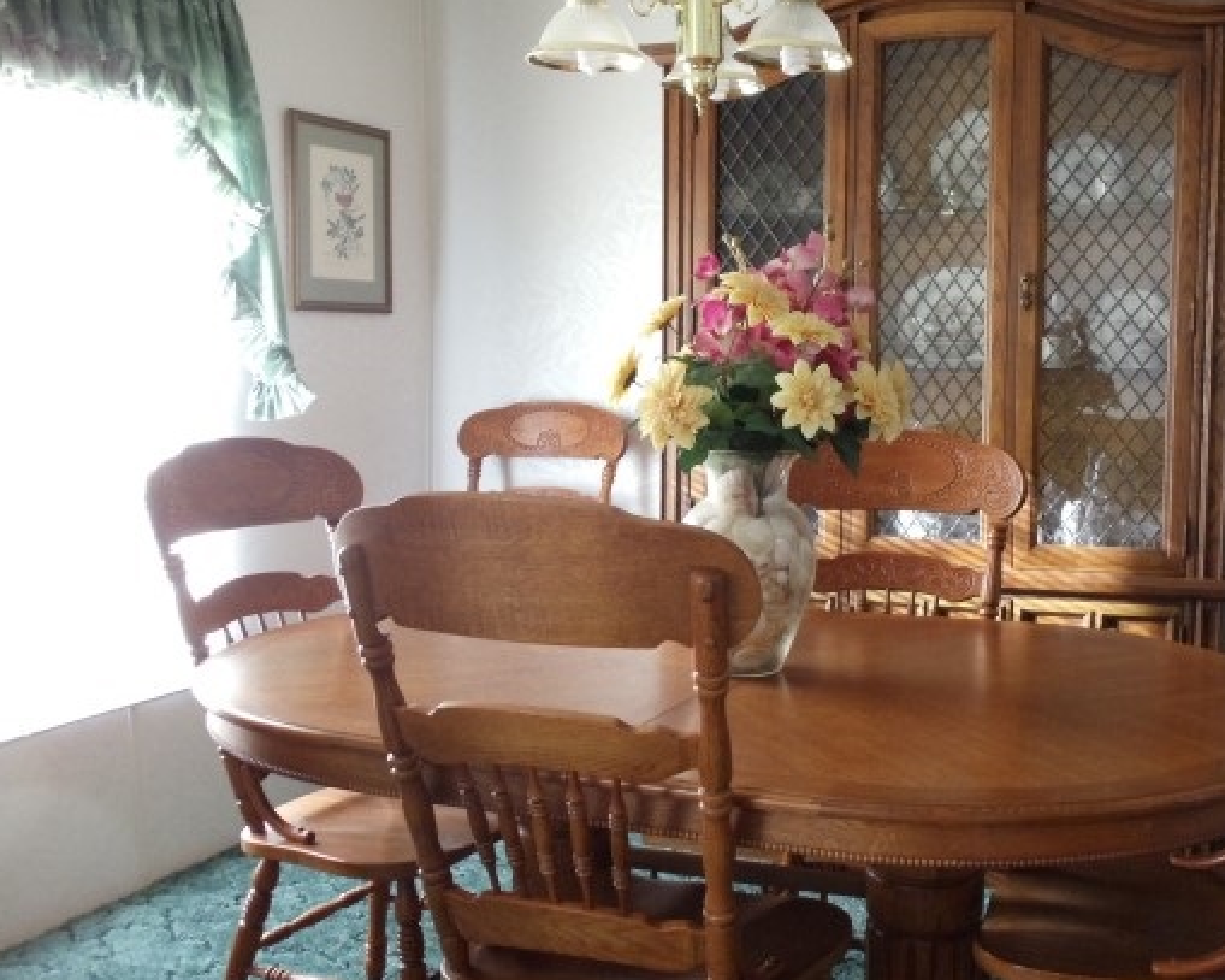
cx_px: 751
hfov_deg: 34.6
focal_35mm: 54
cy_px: 486
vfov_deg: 28.1
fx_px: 1957
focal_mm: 6
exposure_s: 1/40
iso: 400
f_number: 3.5
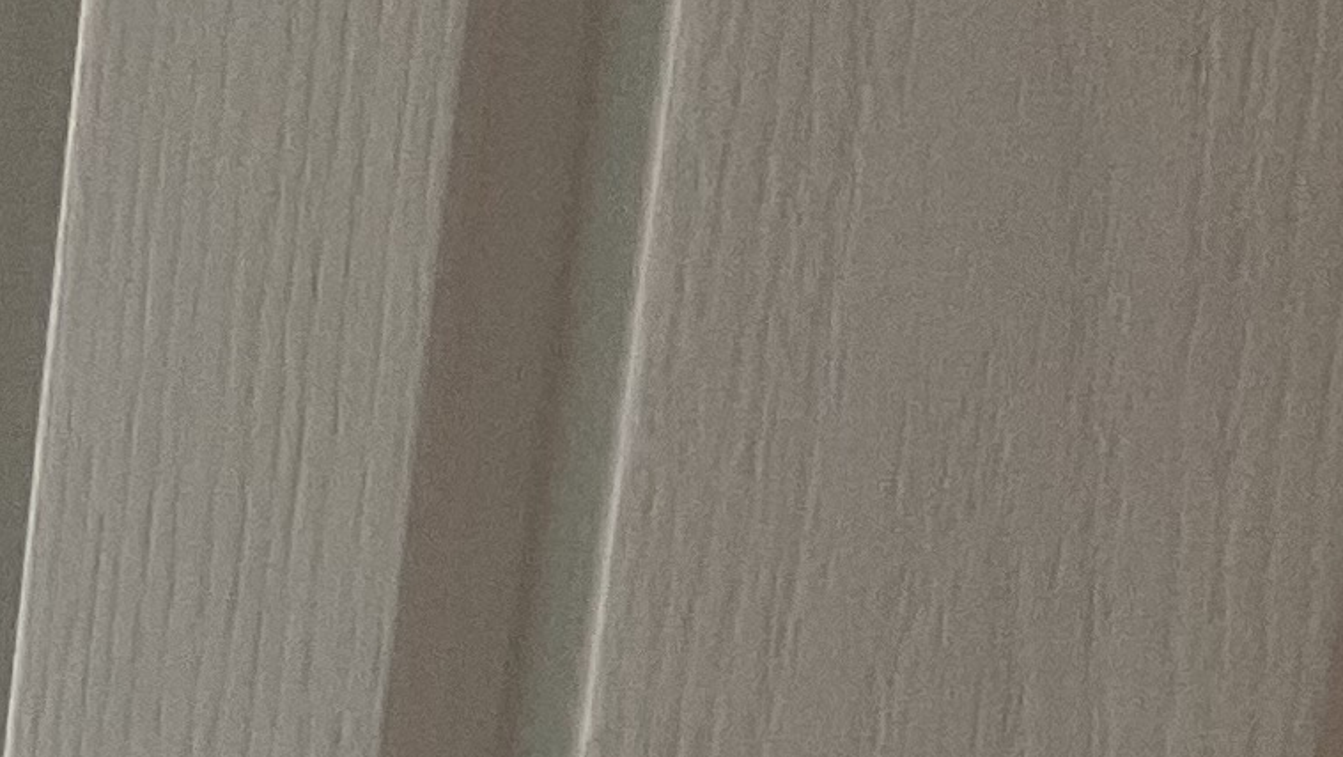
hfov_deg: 10.8
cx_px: -1960
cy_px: 2131
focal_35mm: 168
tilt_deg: -17.8
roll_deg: +0.2
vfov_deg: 6.7
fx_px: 5985
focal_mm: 3
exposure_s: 1/120
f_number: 1.8
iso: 64
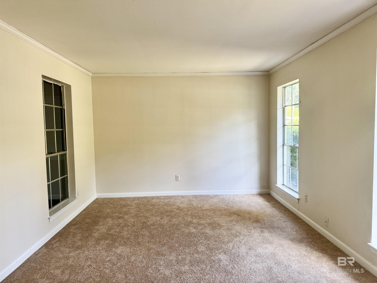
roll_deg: +1.0
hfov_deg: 71.6
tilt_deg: -3.8
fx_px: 261
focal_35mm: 24
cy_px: 142
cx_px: 188
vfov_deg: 56.8
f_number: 1.78
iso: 160
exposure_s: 1/121
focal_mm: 6.76
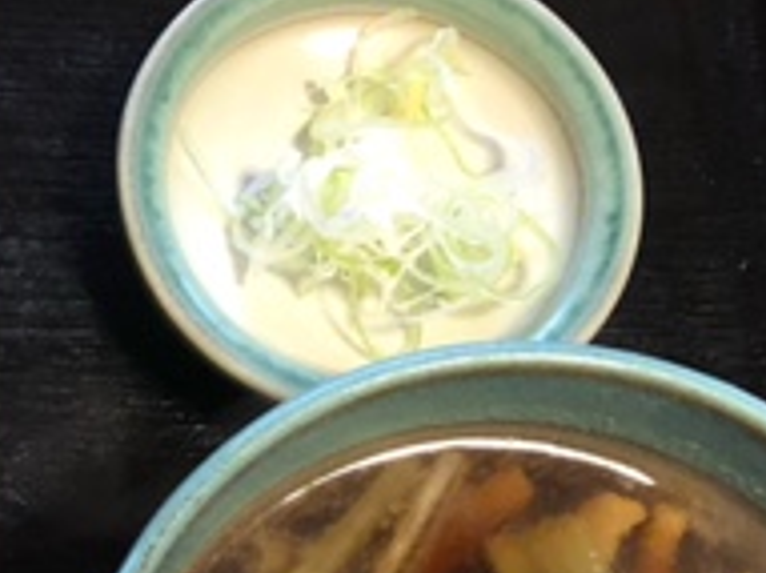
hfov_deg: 19.5
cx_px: -180
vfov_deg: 15.4
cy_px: 569
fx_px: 2079
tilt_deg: -74.4
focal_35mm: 94
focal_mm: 3.99
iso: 100
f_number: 1.8
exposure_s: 1/14
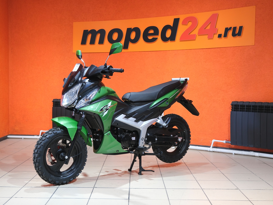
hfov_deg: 42.0
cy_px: 104
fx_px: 355
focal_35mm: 45
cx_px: 122
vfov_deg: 32.2
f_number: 4
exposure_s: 1/60
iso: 1000
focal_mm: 27.5
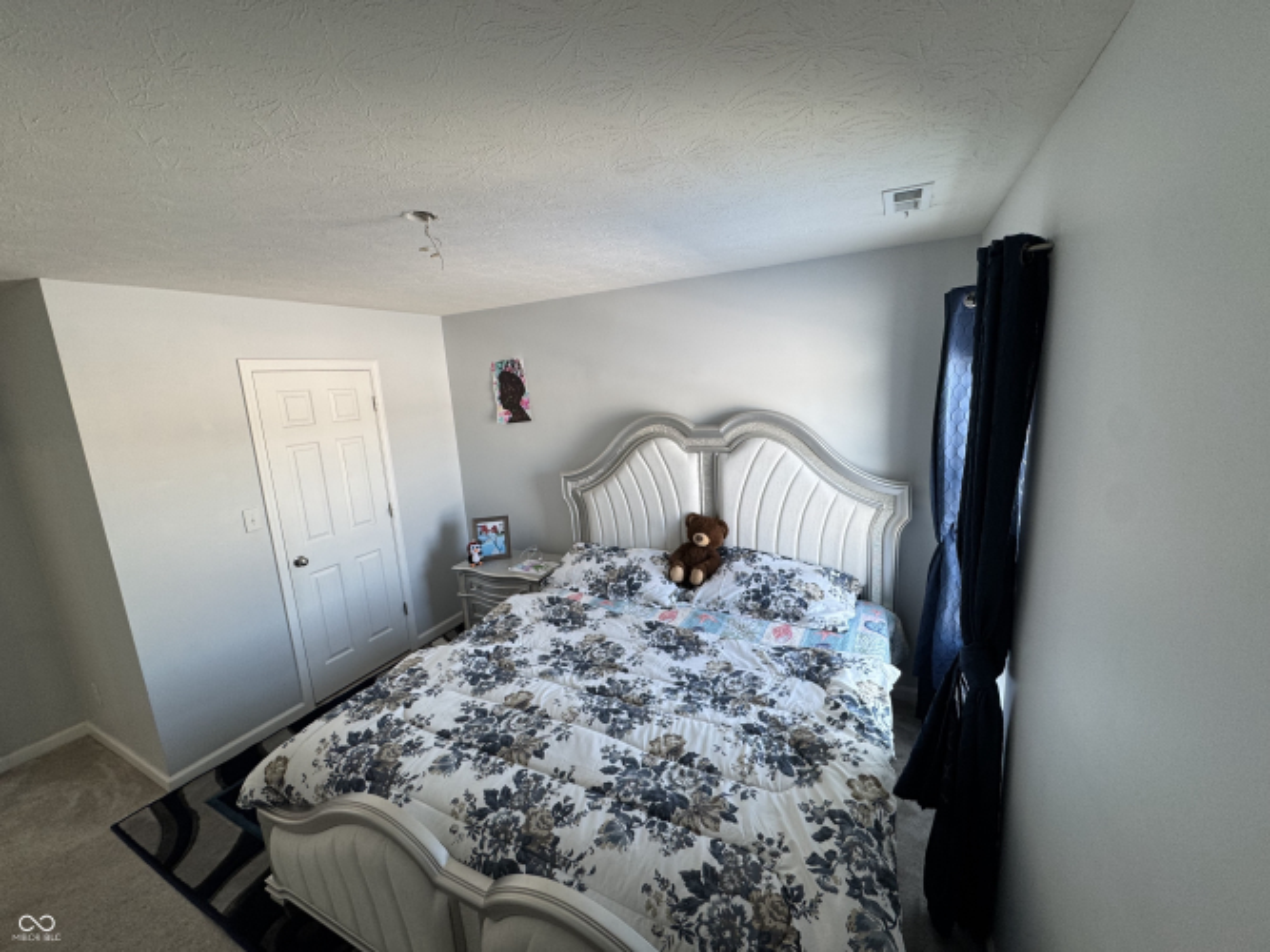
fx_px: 514
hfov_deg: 102.1
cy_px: 476
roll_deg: +2.6
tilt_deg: -11.7
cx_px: 635
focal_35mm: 14
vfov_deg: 85.7
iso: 80
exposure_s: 1/99
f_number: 2.2
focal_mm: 2.22
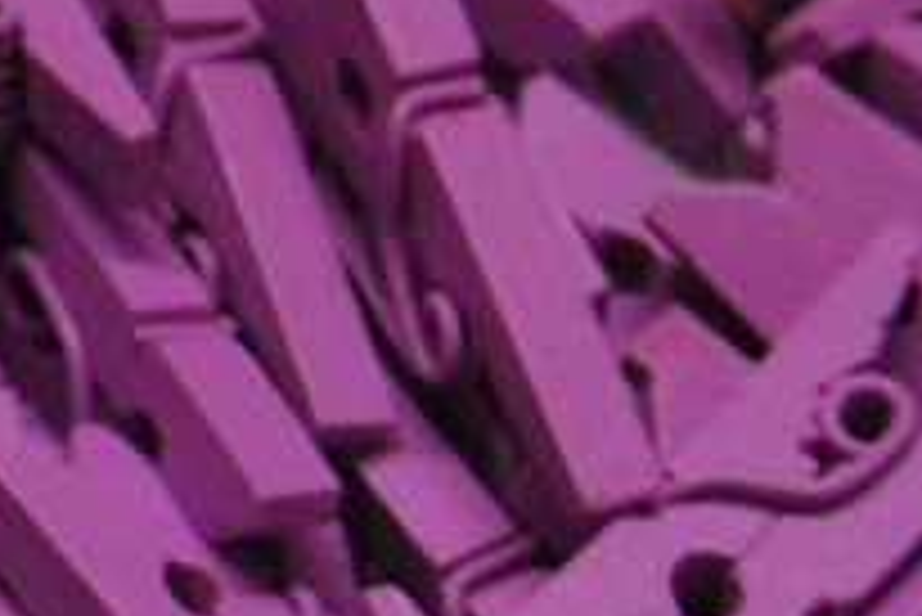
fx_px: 8251
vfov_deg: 4.3
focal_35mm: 322
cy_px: 796
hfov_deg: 6.3
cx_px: -765
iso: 1600
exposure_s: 1/100
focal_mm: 55
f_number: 5.6
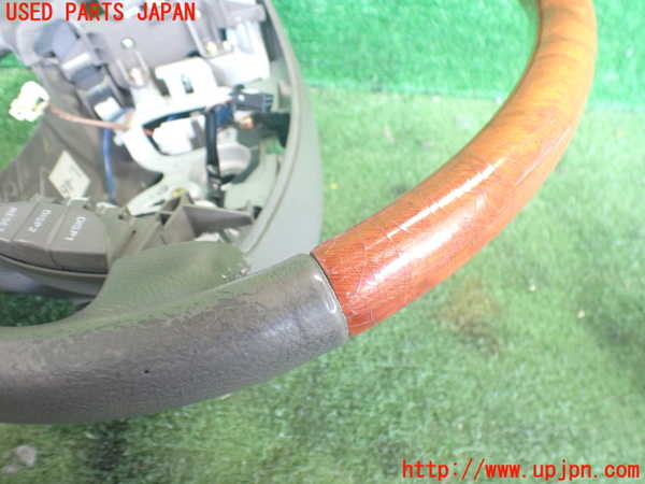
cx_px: 322
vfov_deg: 46.8
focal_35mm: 30
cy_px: 242
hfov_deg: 60.0
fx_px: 559
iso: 800
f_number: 2.3
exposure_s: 1/50
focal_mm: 5.4
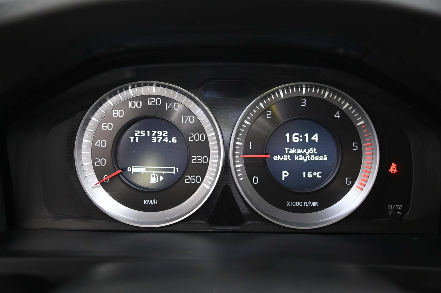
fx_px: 588
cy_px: 146
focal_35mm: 48
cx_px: 220
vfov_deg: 28.0
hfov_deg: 41.1
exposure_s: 1/20
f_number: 4
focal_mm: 48
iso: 2000
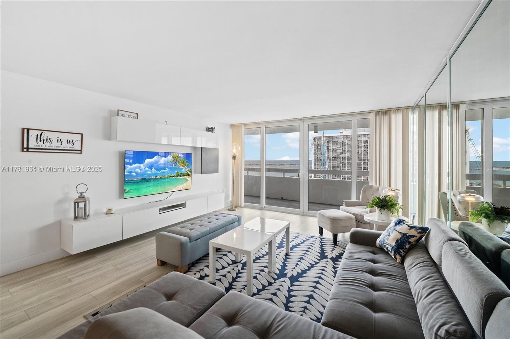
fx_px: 198
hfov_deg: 104.3
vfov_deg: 81.1
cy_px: 170
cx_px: 255
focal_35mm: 14
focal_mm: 14
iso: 200
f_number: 8
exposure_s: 1/10
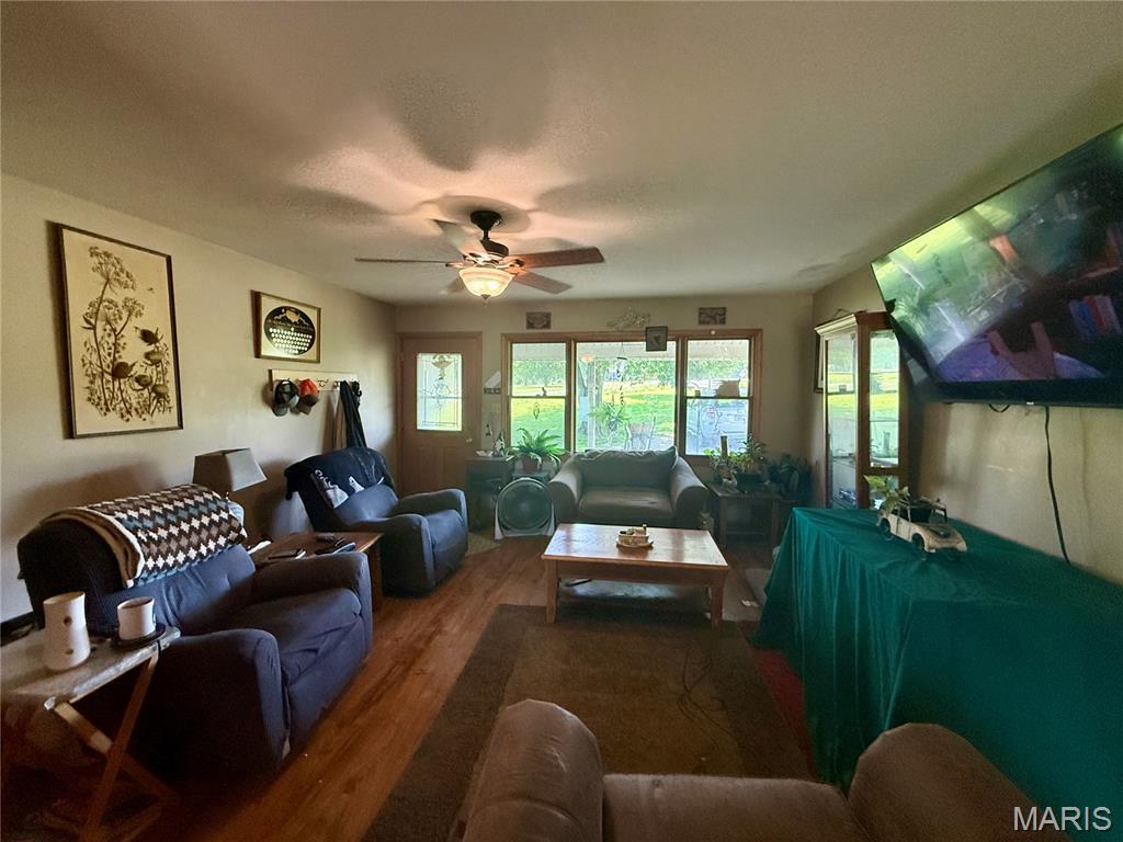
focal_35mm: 14
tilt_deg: -4.0
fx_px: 454
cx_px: 562
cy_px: 421
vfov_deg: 85.7
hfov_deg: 102.1
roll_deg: -0.5
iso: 500
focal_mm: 2.22
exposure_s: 1/120
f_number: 2.2
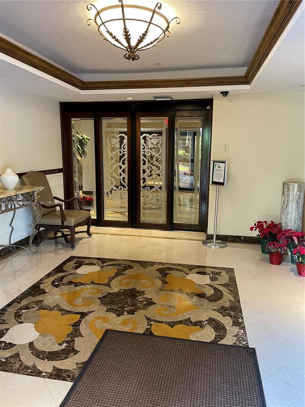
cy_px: 204
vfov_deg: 67.3
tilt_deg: -9.0
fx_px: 305
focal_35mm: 26
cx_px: 152
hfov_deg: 53.1
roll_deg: +0.3
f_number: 1.6
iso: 320
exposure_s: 1/60
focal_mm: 4.2
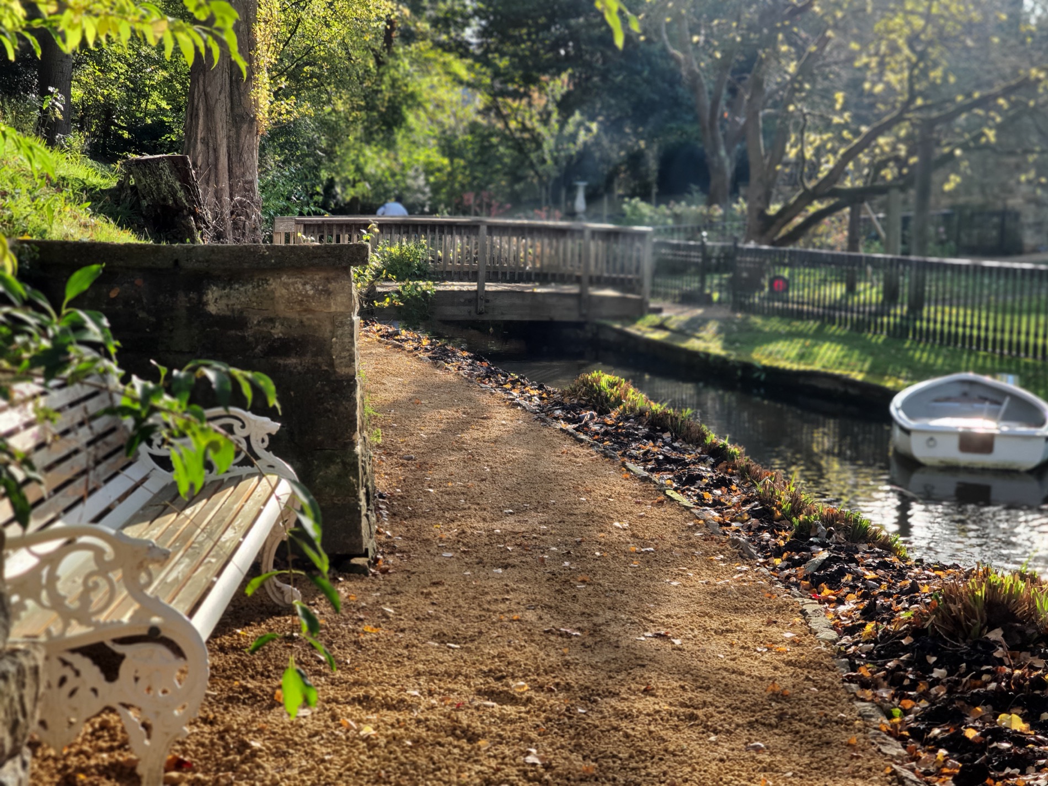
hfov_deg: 36.8
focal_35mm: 52
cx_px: 524
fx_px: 1574
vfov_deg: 28.0
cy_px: 393
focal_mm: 6
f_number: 2.1
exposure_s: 1/152
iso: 40
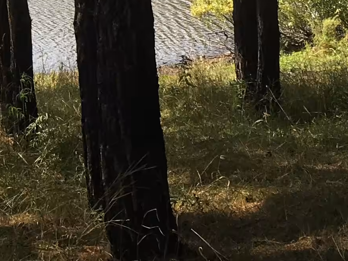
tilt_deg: -1.2
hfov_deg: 13.9
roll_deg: +0.4
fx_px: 1337
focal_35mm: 133
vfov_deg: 10.4
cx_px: -186
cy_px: -242
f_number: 2.2
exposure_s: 1/439
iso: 25
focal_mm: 4.15
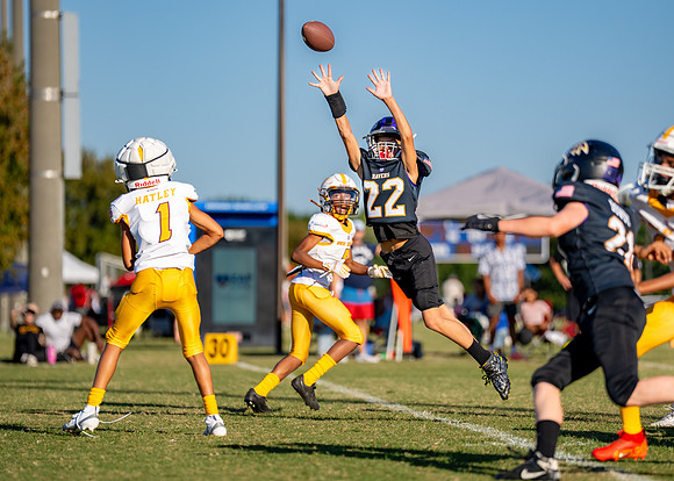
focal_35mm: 224
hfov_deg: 9.0
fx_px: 4279
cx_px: 345
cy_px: 243
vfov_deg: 6.4
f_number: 2.8
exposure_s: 1/4000
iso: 160
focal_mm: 200
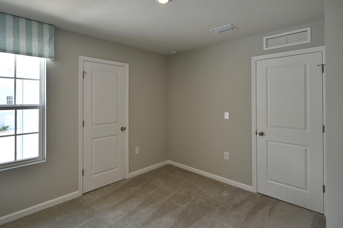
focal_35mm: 19
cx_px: 157
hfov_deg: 86.8
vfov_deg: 64.1
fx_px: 181
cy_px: 98
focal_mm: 14
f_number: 4
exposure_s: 1/250
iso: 250
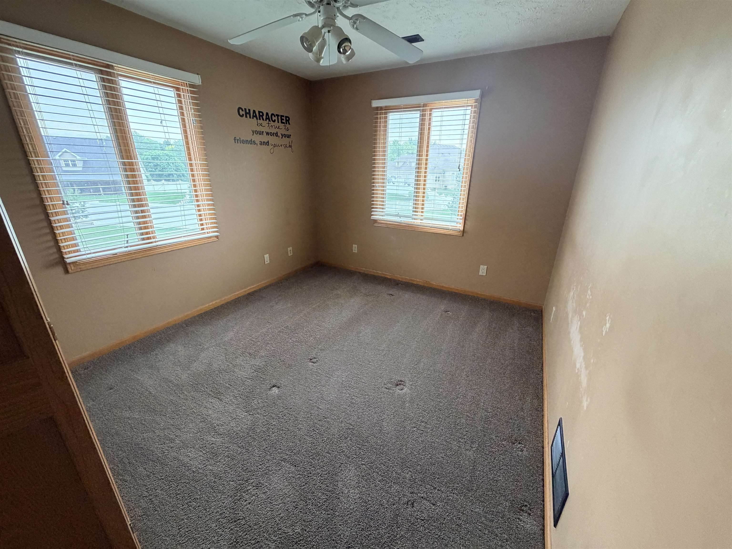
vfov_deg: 85.7
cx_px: 366
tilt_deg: -20.5
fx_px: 296
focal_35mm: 14
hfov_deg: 102.1
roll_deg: -1.6
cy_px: 274
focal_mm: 2.22
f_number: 2.2
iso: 320
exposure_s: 1/60
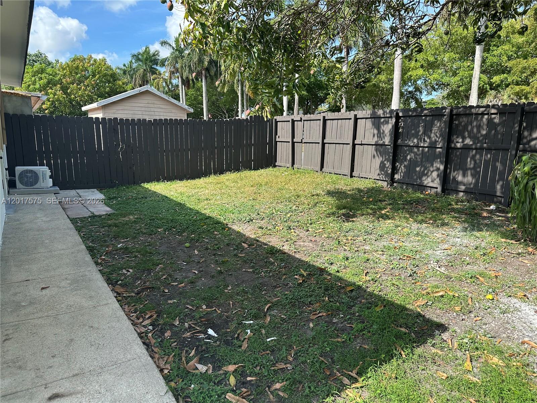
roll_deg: -0.8
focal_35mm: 24
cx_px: 268
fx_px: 372
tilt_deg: -11.1
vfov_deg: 56.8
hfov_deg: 71.6
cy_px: 202
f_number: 1.78
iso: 80
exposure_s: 1/1587
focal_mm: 6.86
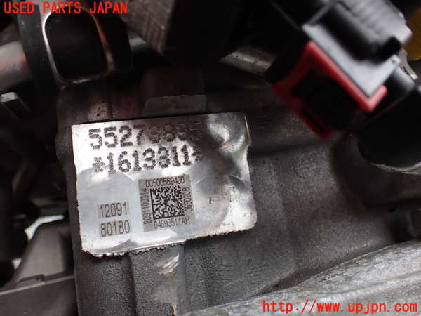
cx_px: 210
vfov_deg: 46.8
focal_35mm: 30
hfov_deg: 60.0
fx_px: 365
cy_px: 158
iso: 100
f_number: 2.3
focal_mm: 5.4
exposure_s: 1/125
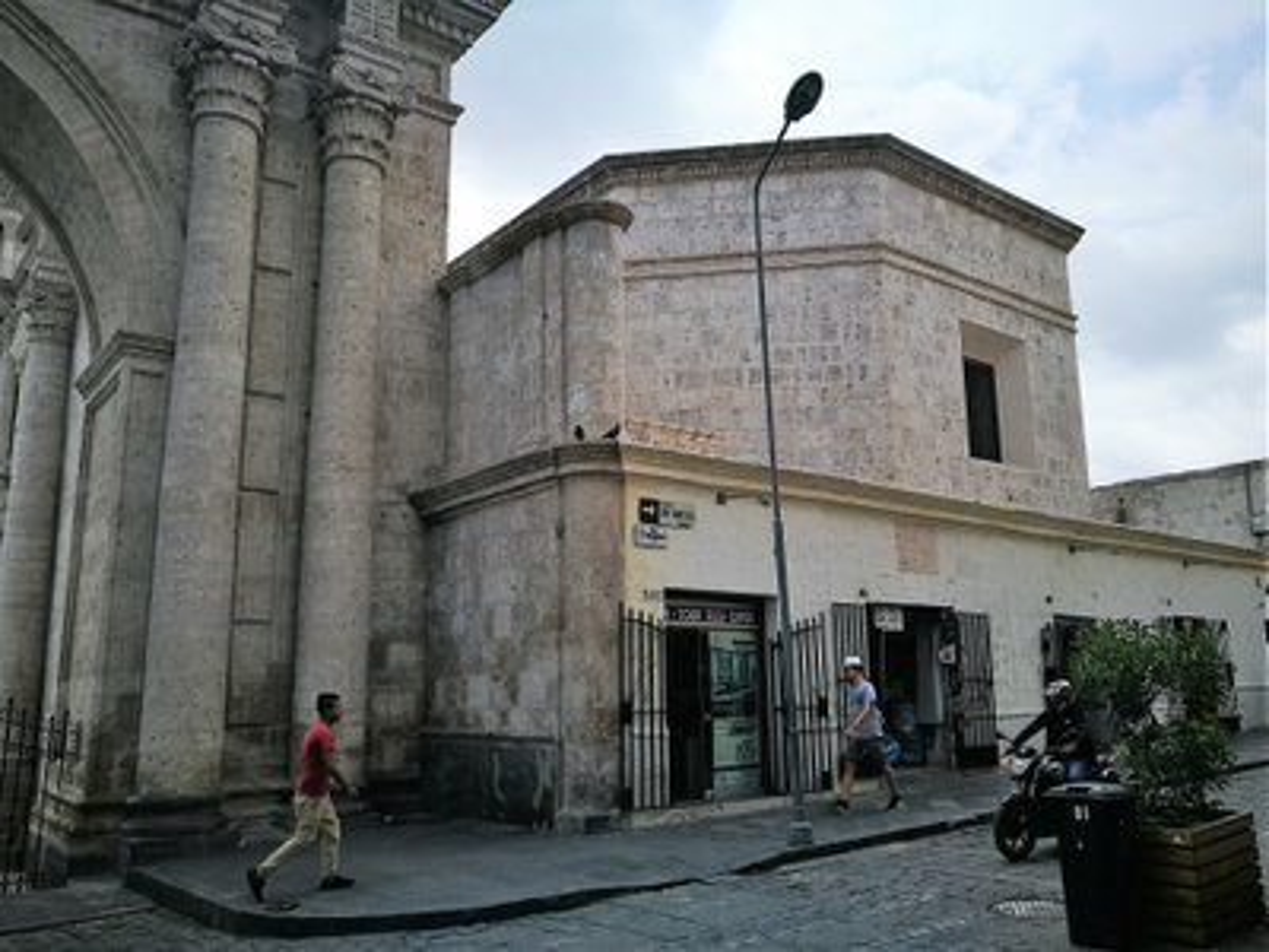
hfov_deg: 65.3
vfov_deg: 51.4
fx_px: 990
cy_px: 476
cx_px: 634
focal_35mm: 27
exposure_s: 1/1233
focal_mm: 4.5
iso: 50
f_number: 2.2
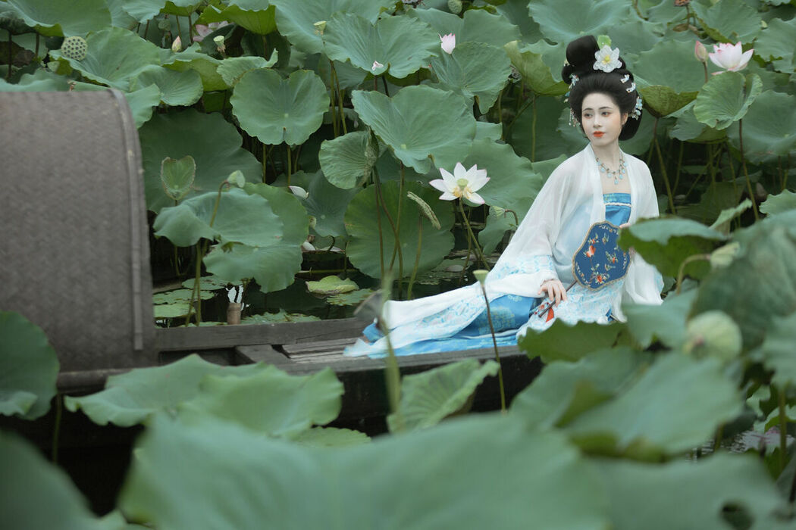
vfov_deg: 15.2
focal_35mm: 90
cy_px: 265
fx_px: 1990
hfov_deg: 22.6
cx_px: 398
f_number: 2.8
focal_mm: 90
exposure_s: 1/1250
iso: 125
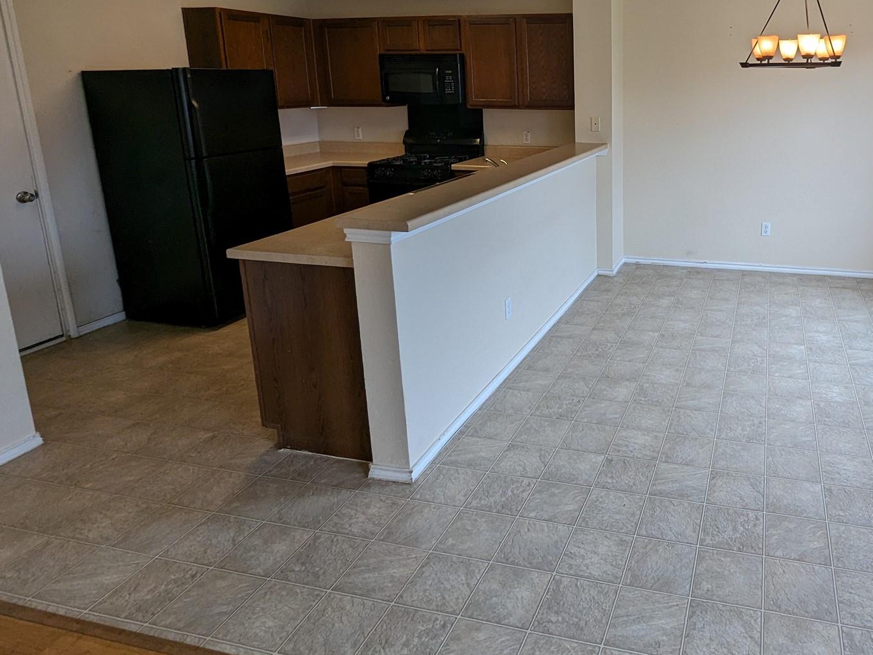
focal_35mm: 24
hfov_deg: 67.8
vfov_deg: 55.4
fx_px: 605
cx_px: 636
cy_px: 208
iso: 85
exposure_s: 1/120
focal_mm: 2.35
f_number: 2.2
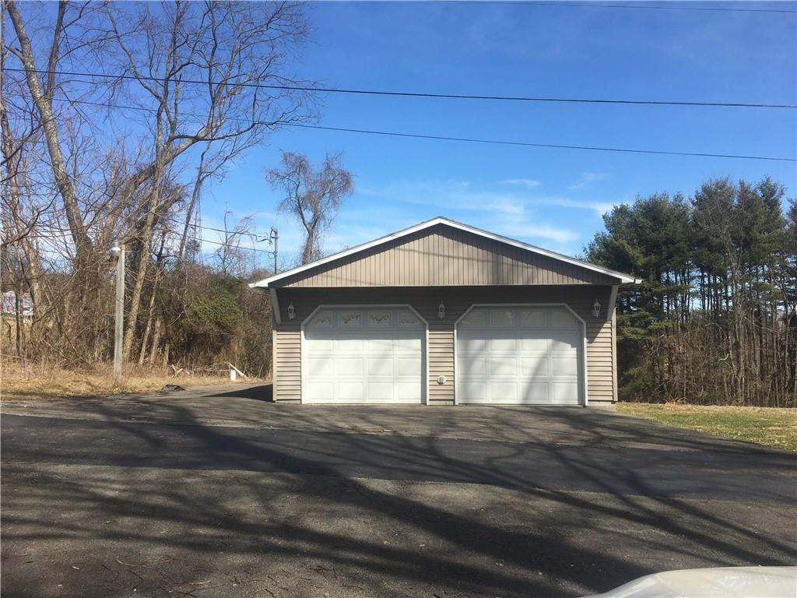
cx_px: 398
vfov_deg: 48.2
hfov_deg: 61.7
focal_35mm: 29
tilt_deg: +2.5
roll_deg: -0.2
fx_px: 668
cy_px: 299
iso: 25
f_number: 2.2
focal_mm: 4.15
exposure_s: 1/1304
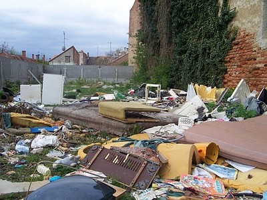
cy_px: 100
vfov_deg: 41.8
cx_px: 134
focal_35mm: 34
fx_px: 262
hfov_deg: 54.0
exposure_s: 1/180
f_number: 5.6
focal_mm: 5.6
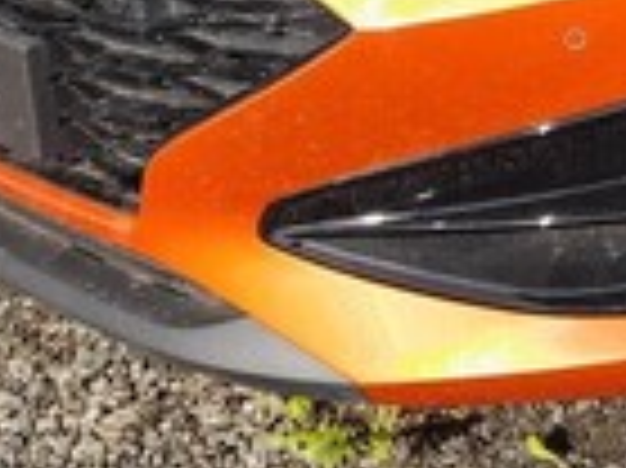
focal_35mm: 99
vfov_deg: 13.4
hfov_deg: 18.8
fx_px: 1789
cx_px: 743
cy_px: -376
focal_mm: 4.6
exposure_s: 1/299
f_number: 2
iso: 20
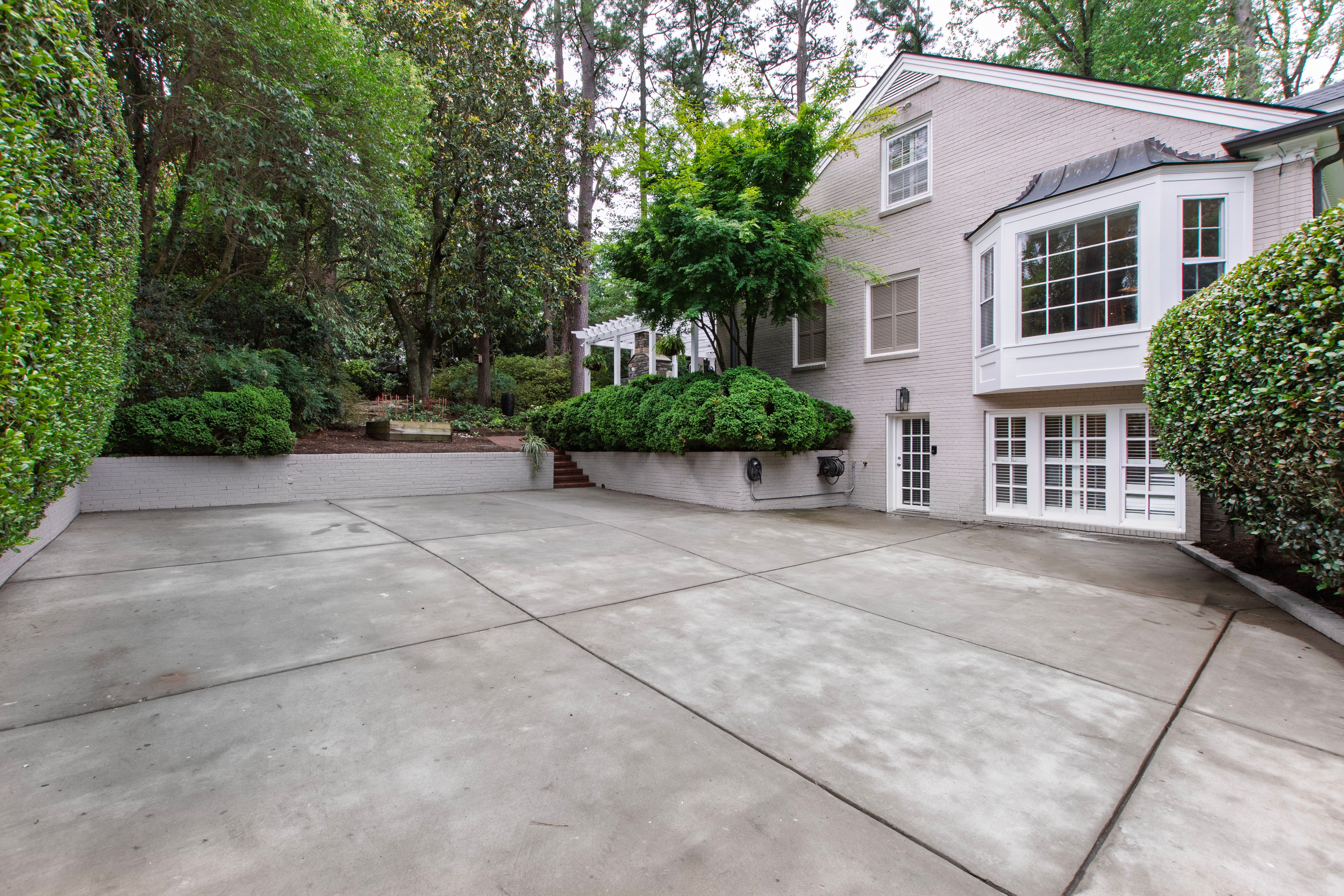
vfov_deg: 77.3
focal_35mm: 15
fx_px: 560
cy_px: 448
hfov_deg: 100.4
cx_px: 672
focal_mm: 10
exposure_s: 1/160
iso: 400
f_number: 8
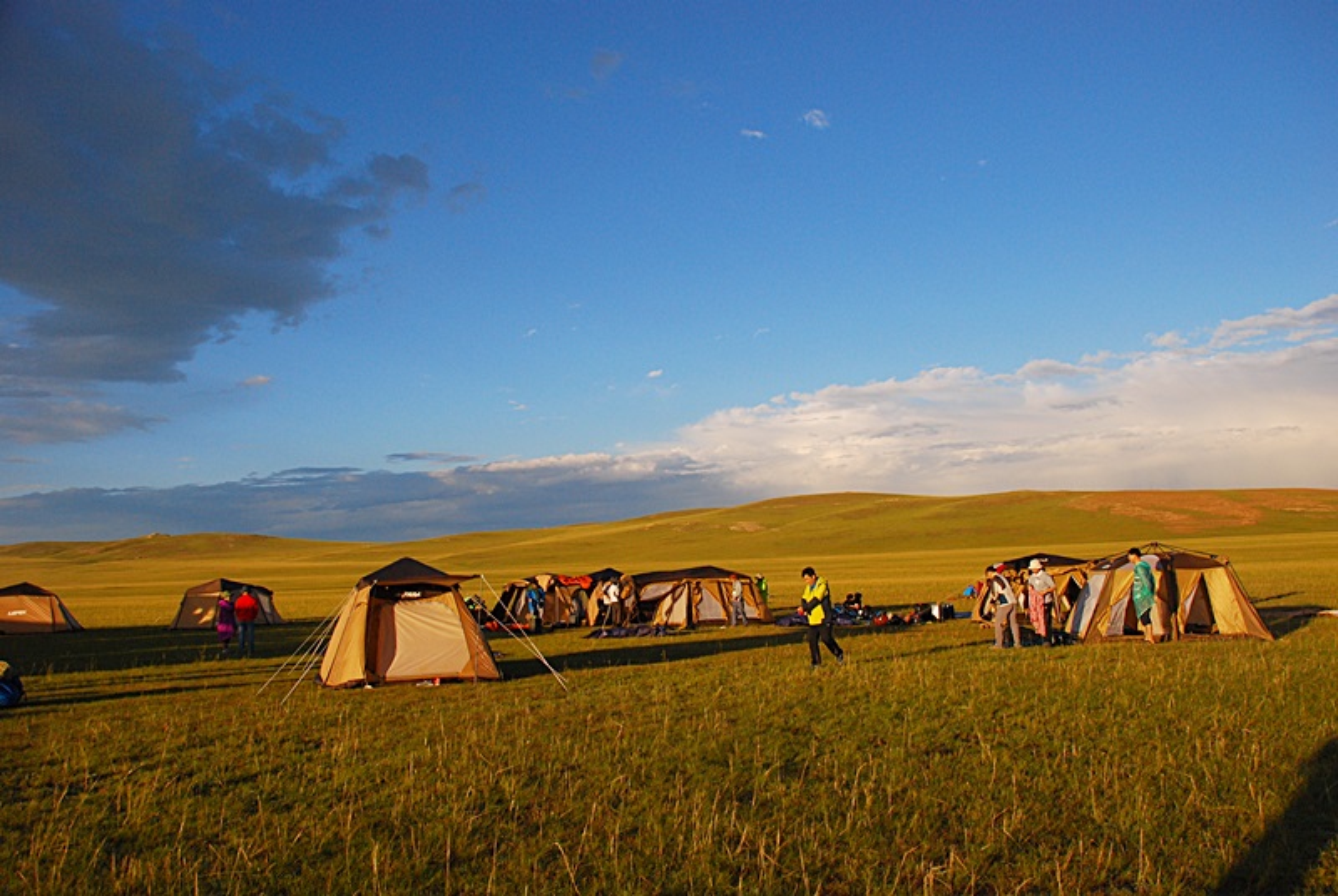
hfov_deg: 61.9
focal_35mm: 30
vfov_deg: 43.7
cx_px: 669
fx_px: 1117
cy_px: 448
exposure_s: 1/1250
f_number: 5.6
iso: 400
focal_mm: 20
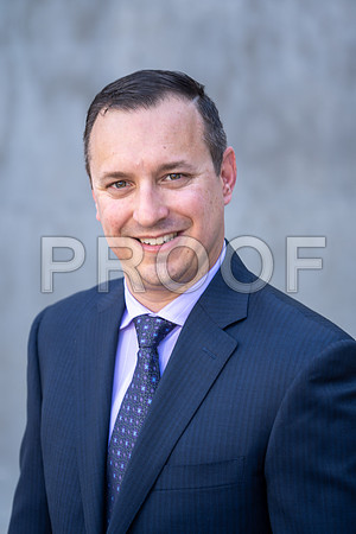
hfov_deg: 10.7
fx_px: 1899
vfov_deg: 16.0
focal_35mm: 128
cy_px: 267
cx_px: 178
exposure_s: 1/125
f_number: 4
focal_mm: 128
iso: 200
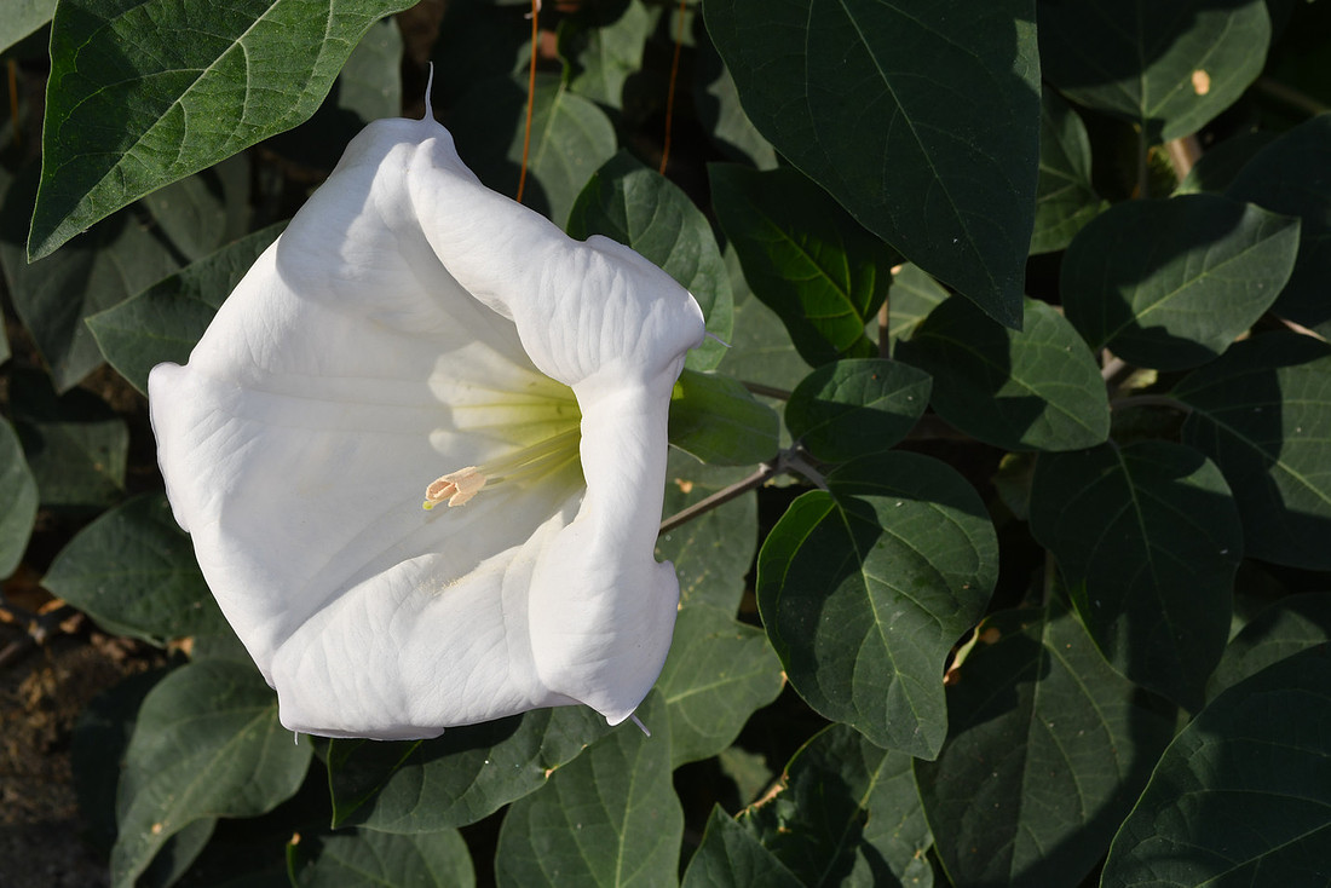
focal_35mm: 82
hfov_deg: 24.8
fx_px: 3032
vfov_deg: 16.7
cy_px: 444
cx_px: 666
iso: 200
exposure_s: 1/250
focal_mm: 55
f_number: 14
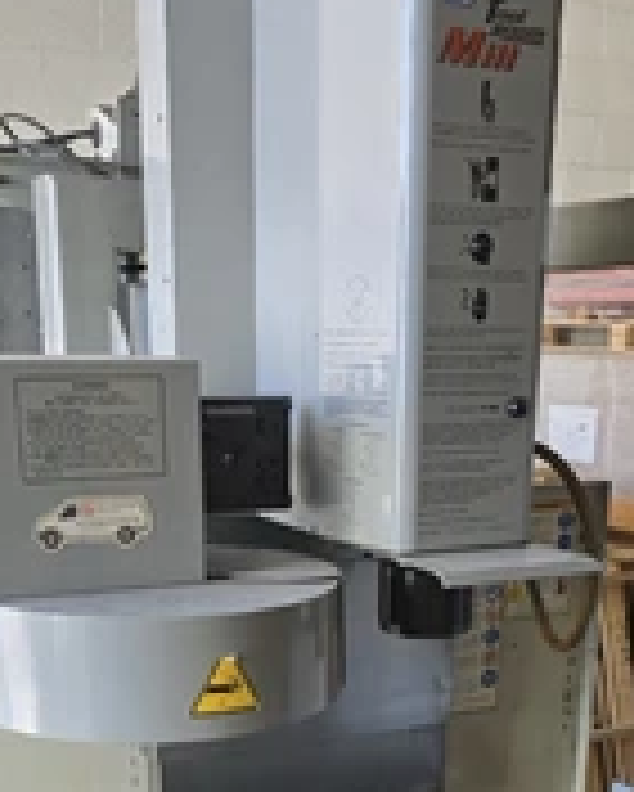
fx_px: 1195
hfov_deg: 29.7
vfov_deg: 34.4
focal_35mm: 51
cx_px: 346
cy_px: 729
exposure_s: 1/180
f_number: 1.7
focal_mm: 6.3
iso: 100
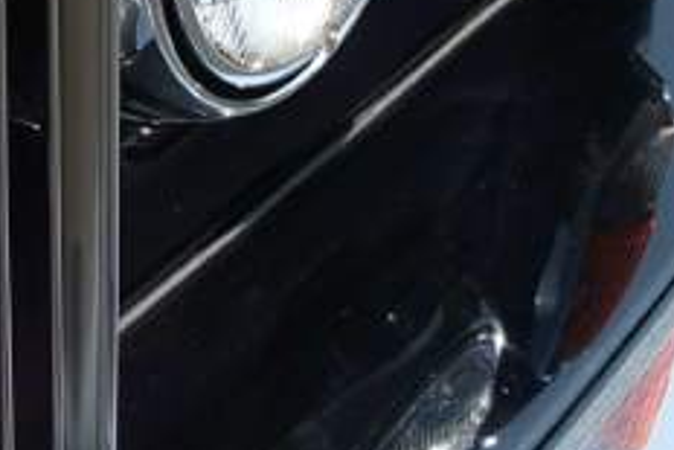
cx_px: -468
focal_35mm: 154
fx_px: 2885
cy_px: -647
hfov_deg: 12.4
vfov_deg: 8.2
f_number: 4
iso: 125
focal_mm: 11.45
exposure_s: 1/100
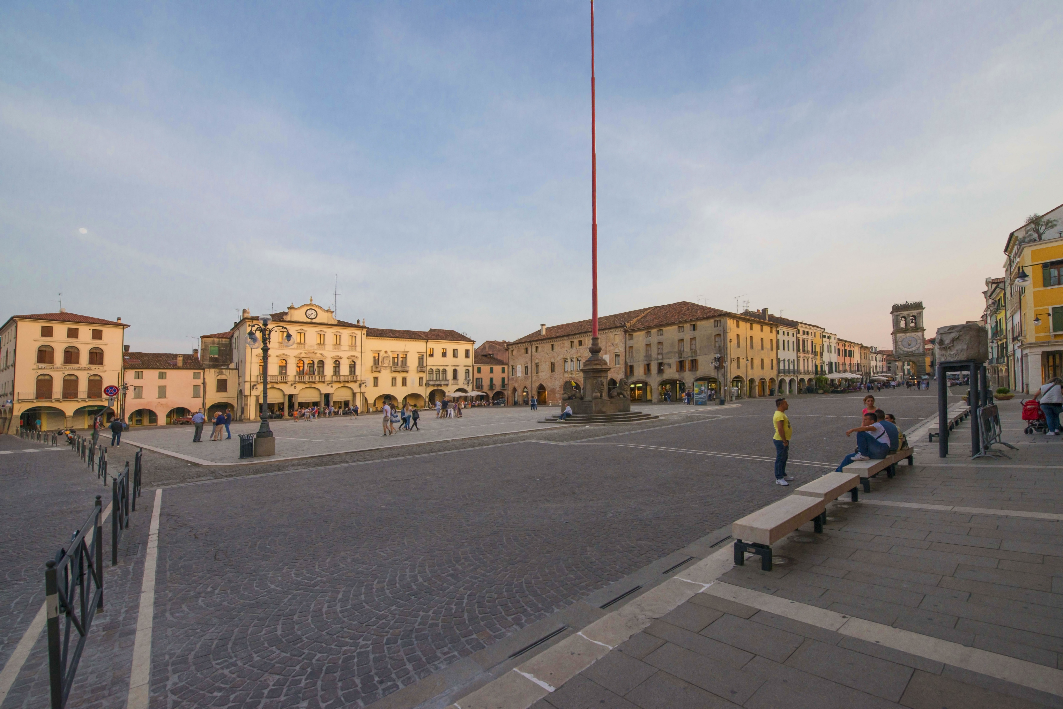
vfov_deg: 81.2
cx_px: 532
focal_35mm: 14
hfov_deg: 104.2
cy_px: 354
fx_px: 413
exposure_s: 1/250
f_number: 7.1
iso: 500
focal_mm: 14
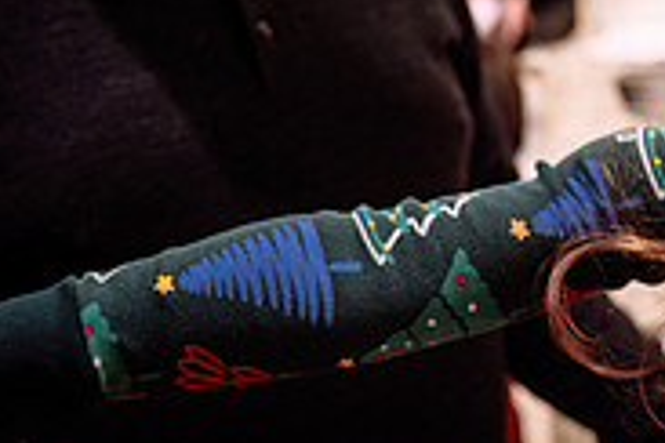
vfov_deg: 17.9
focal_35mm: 76
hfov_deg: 25.9
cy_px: 151
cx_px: 574
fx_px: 1404
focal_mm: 24
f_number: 2.8
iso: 1250
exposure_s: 1/100
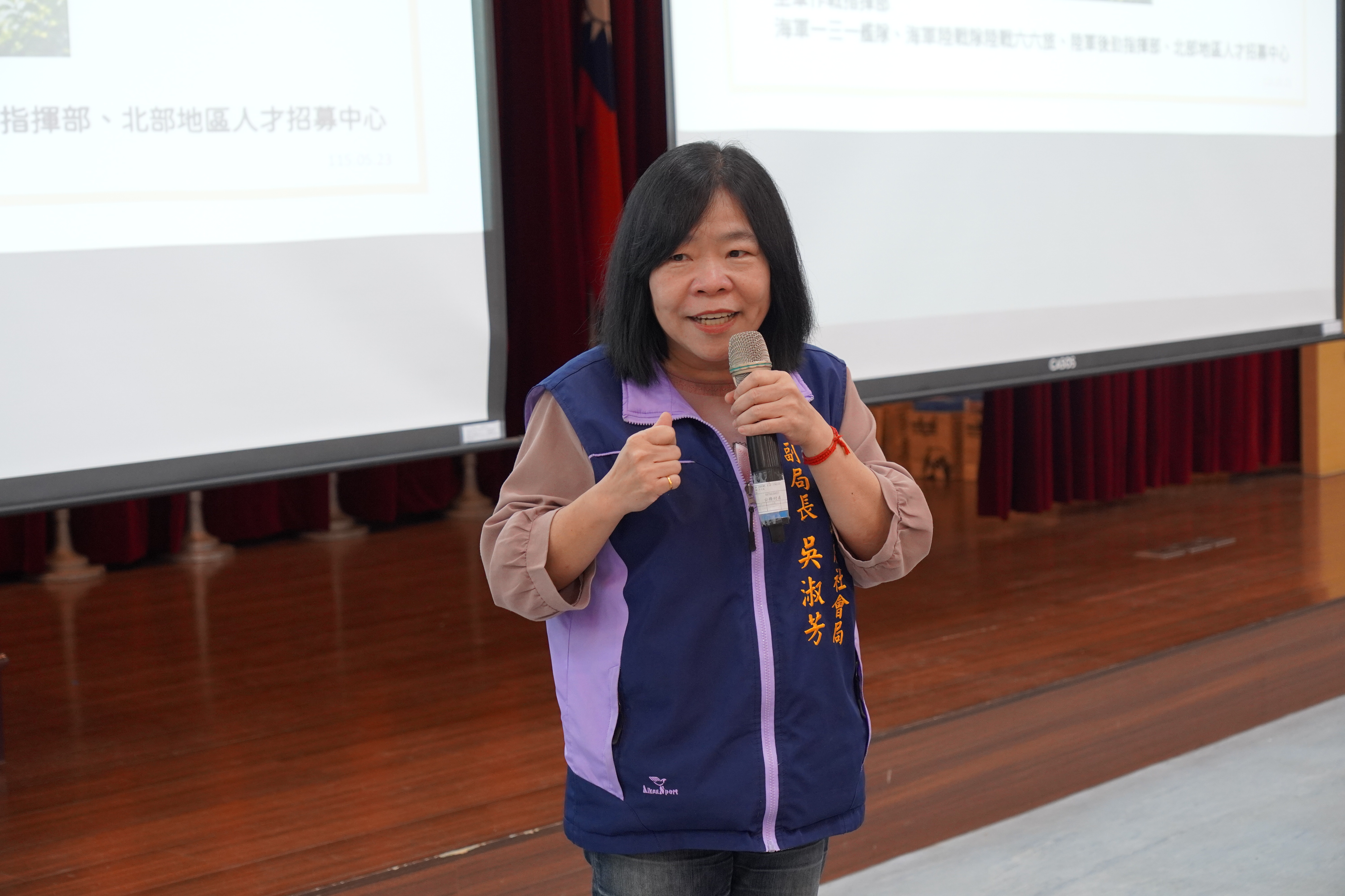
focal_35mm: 68
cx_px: 672
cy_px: 448
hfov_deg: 29.9
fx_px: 2522
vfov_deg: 20.2
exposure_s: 1/160
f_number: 4
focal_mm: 45
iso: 1000
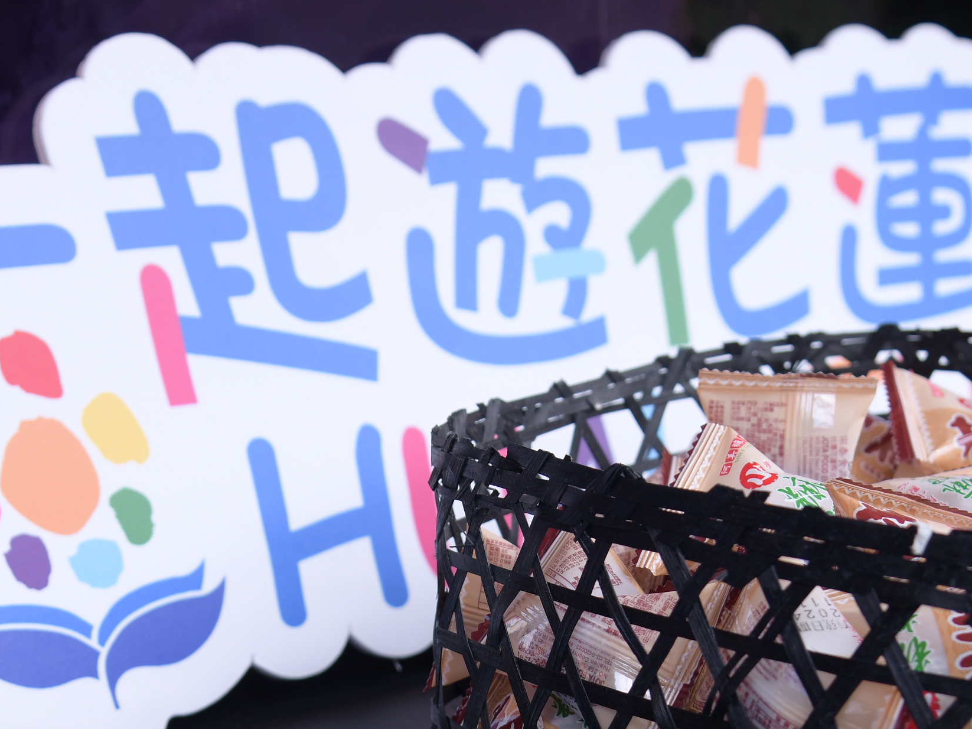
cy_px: 642
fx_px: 2302
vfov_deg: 17.7
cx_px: 348
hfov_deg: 23.8
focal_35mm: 82
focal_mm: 34
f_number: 4
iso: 125
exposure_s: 1/160
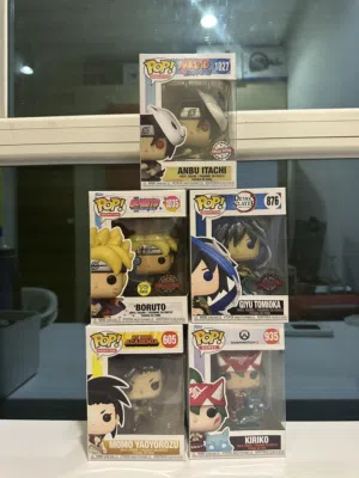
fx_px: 332
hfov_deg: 56.8
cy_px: 239
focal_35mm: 24
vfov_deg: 71.6
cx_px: 180
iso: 500
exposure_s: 1/56
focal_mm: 6.86
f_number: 1.78
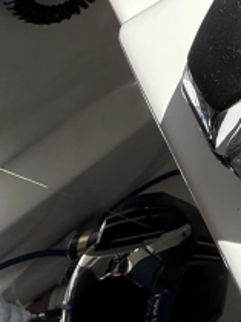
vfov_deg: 27.4
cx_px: 421
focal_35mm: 49
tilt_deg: -50.2
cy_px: -158
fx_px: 456
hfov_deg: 21.2
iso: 64
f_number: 2.2
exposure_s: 1/1145
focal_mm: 2.22
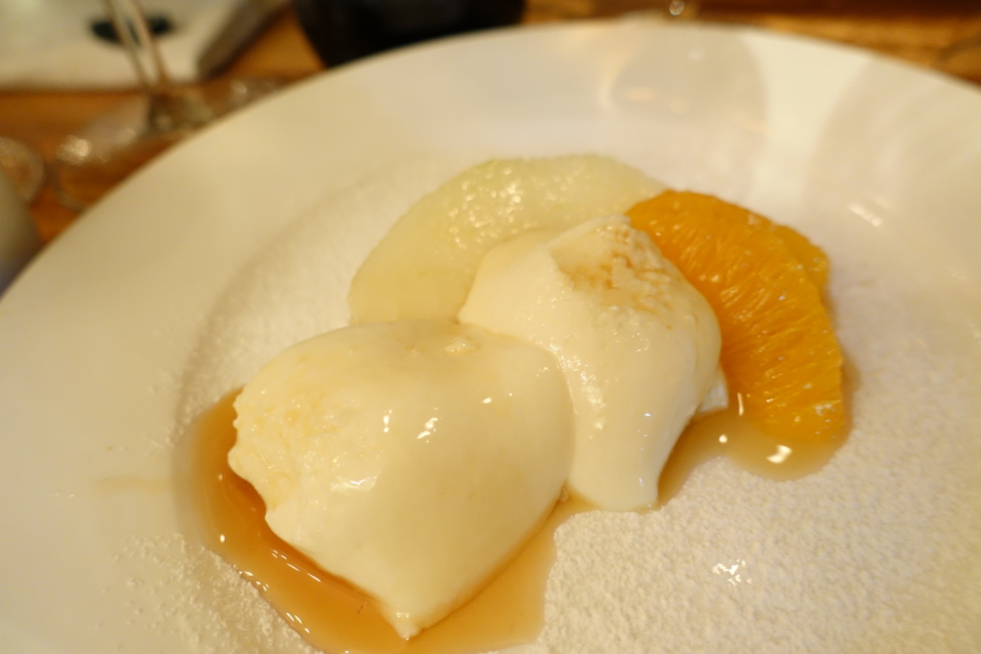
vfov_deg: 53.1
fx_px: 654
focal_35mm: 24
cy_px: 327
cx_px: 490
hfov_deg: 73.7
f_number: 2.5
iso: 800
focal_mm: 8.8
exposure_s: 1/25
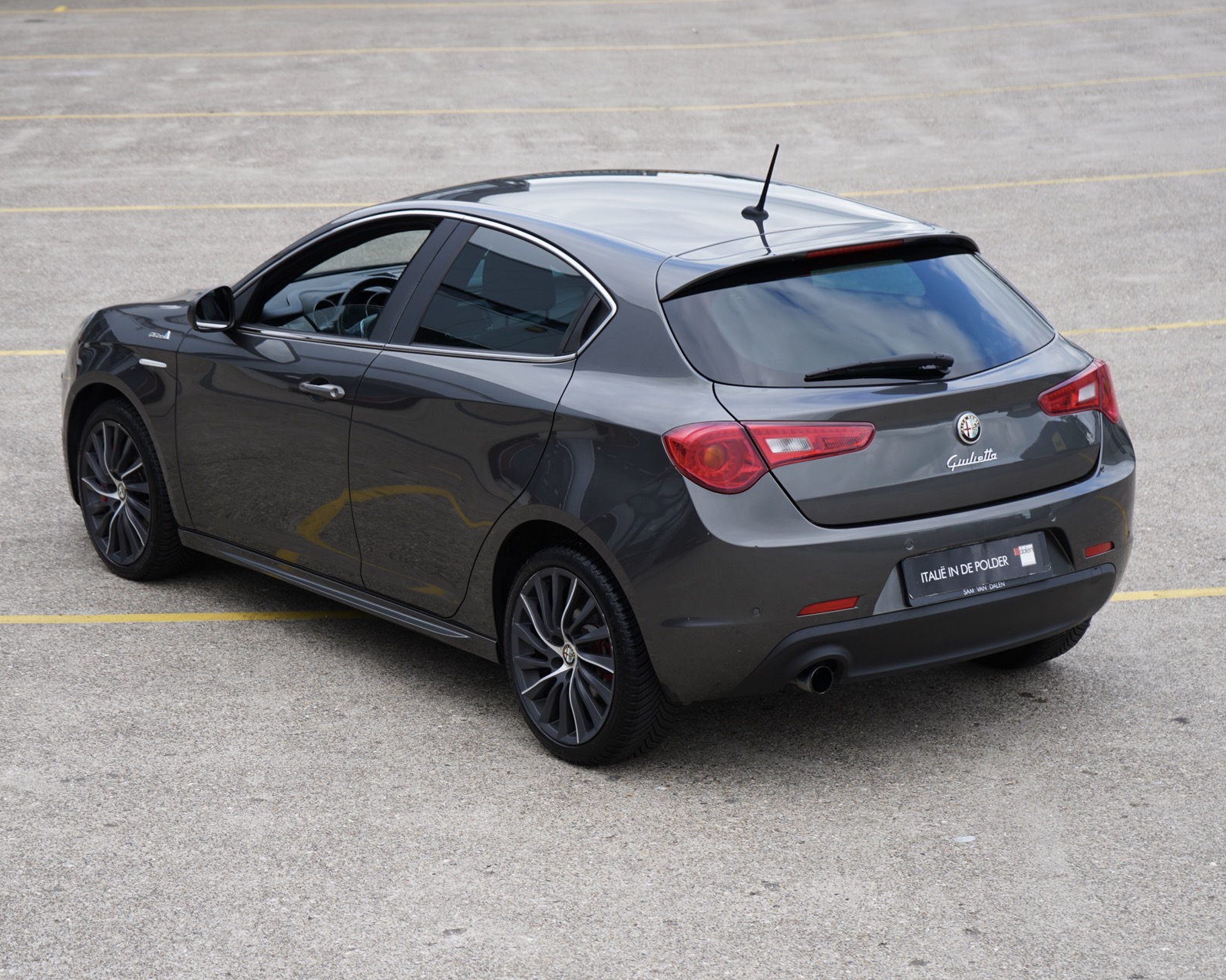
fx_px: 2866
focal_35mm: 79
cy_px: 490
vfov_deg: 19.4
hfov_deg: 24.1
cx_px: 500
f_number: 5.6
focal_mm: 70
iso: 160
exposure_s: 1/160
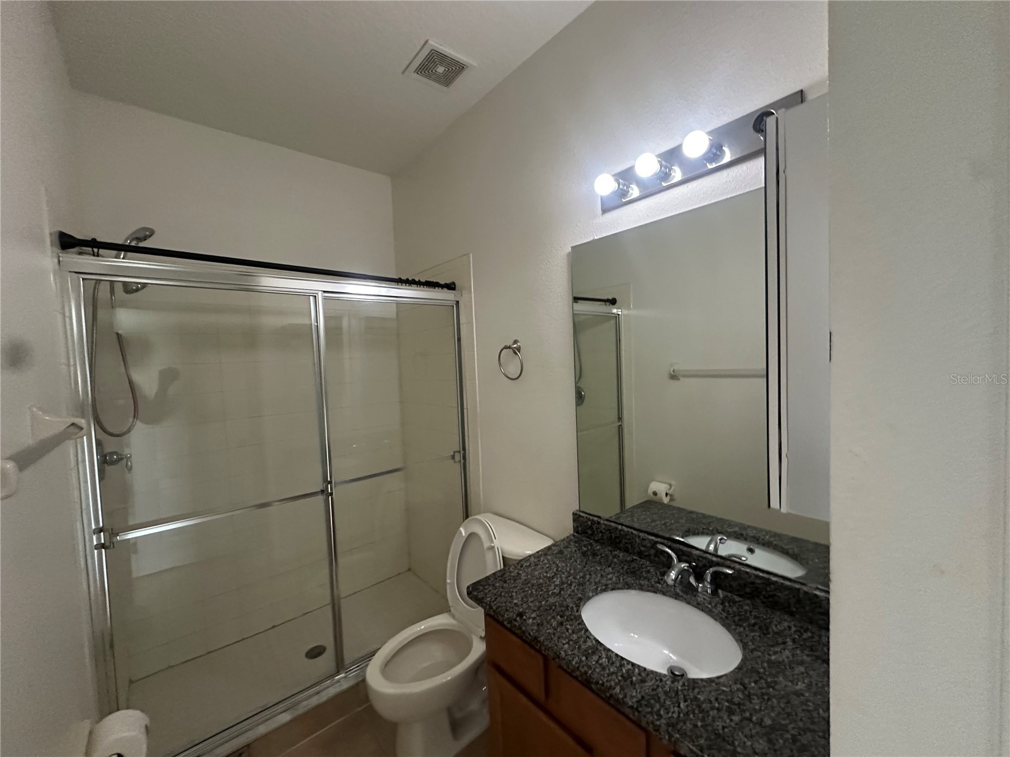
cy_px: 378
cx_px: 505
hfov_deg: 102.1
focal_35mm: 14
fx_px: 408
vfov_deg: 85.7
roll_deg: +3.1
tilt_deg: -2.1
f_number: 2.2
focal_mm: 2.22
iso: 640
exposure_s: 1/60
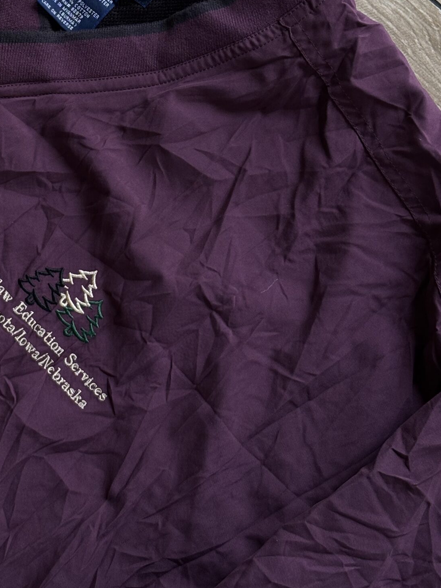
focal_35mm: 91
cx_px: 100
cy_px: 156
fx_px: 1546
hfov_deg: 16.1
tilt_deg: -83.6
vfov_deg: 21.4
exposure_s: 1/60
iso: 125
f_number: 1.6
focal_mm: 5.96
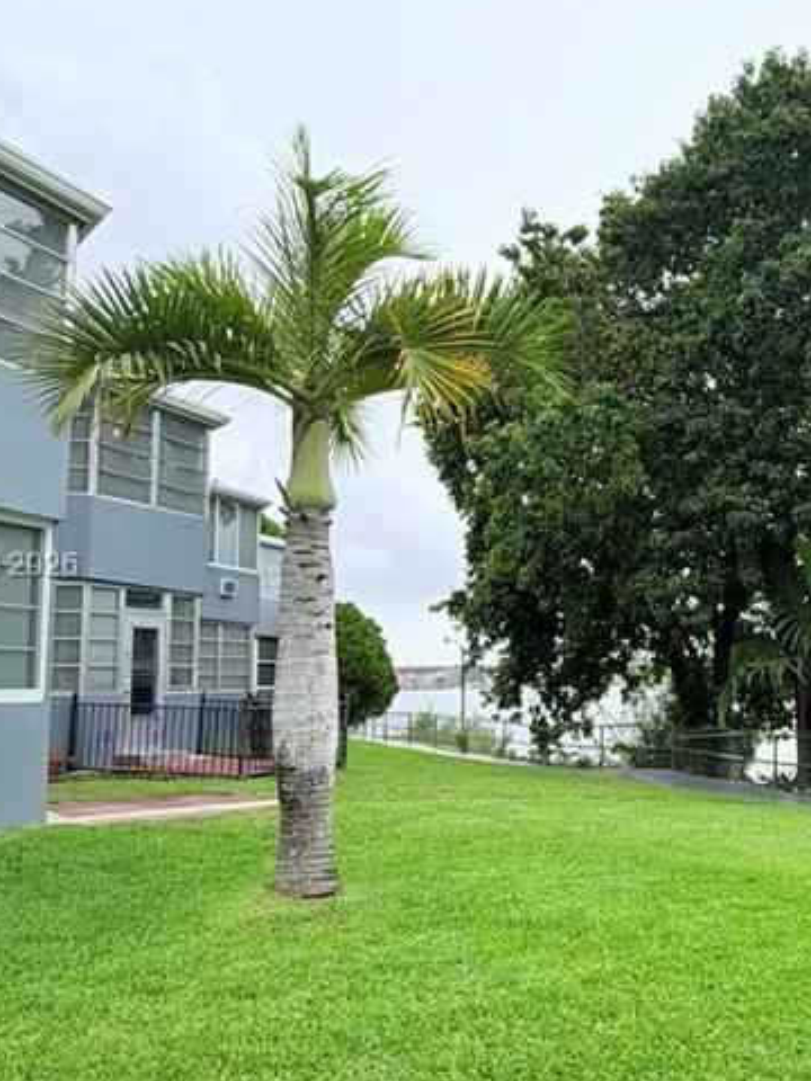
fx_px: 1093
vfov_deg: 52.6
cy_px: 568
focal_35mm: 35
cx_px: 676
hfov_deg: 38.8
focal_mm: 2.22
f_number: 2.2
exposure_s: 1/770
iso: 25
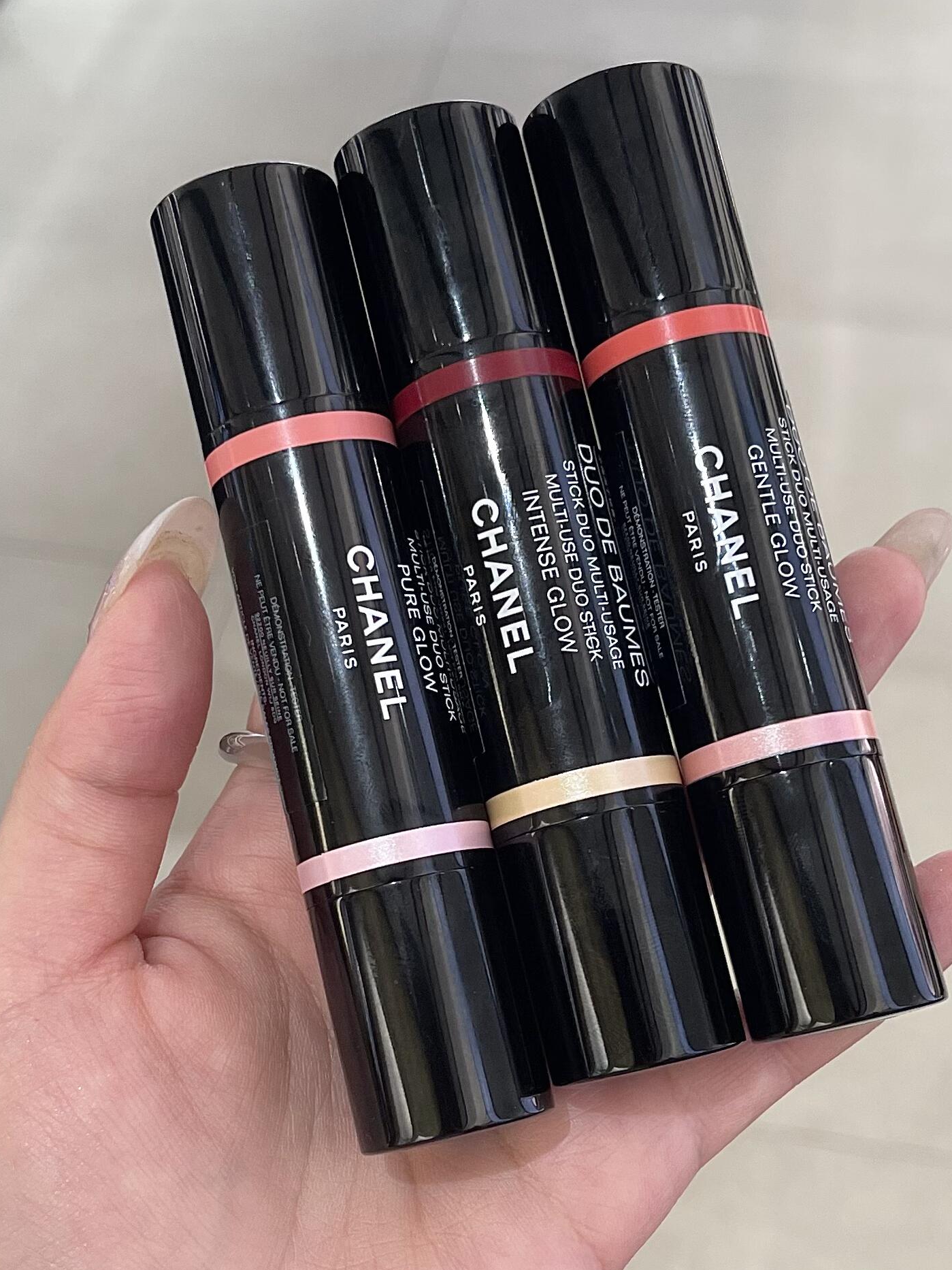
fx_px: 1357
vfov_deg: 50.1
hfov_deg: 38.7
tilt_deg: -44.9
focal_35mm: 37
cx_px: 494
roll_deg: -1.5
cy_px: 607
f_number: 1.6
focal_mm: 5.1
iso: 100
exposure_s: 1/109
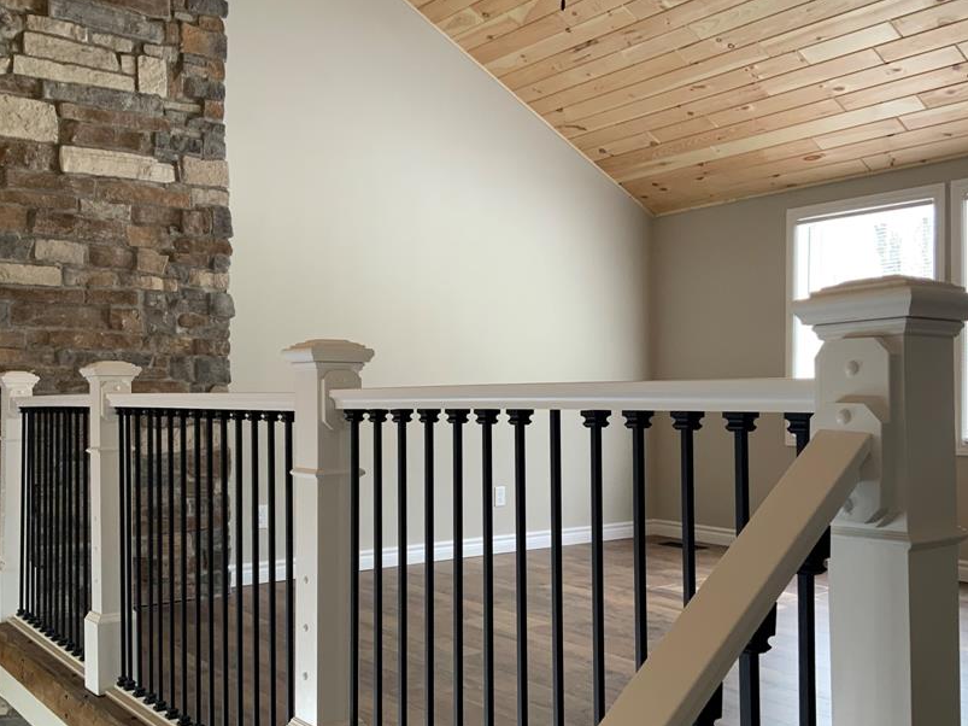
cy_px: 400
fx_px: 1035
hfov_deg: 50.1
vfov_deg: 38.6
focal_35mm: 37
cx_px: 517
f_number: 1.8
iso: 64
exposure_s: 1/120
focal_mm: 3
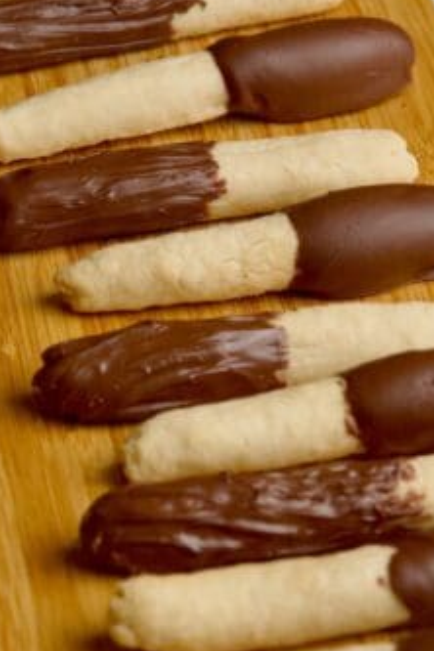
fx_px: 2495
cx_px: 211
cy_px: 340
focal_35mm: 138
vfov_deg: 14.9
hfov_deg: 9.9
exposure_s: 1/160
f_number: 11
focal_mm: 85
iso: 2000
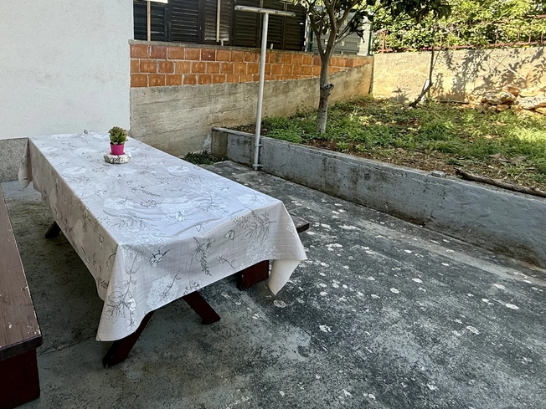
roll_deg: +0.0
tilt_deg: -7.2
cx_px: 151
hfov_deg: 72.2
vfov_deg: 59.3
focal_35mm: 22
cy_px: 128
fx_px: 347
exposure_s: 1/222
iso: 50
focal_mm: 2.22
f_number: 2.2
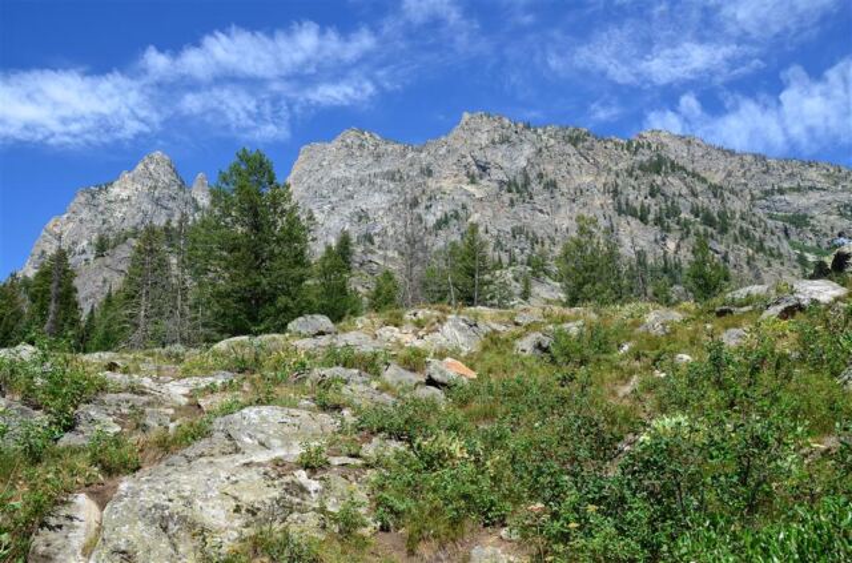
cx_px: 426
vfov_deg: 47.7
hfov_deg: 67.5
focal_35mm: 27
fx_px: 637
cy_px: 282
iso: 200
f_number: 10
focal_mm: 18
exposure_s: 1/400
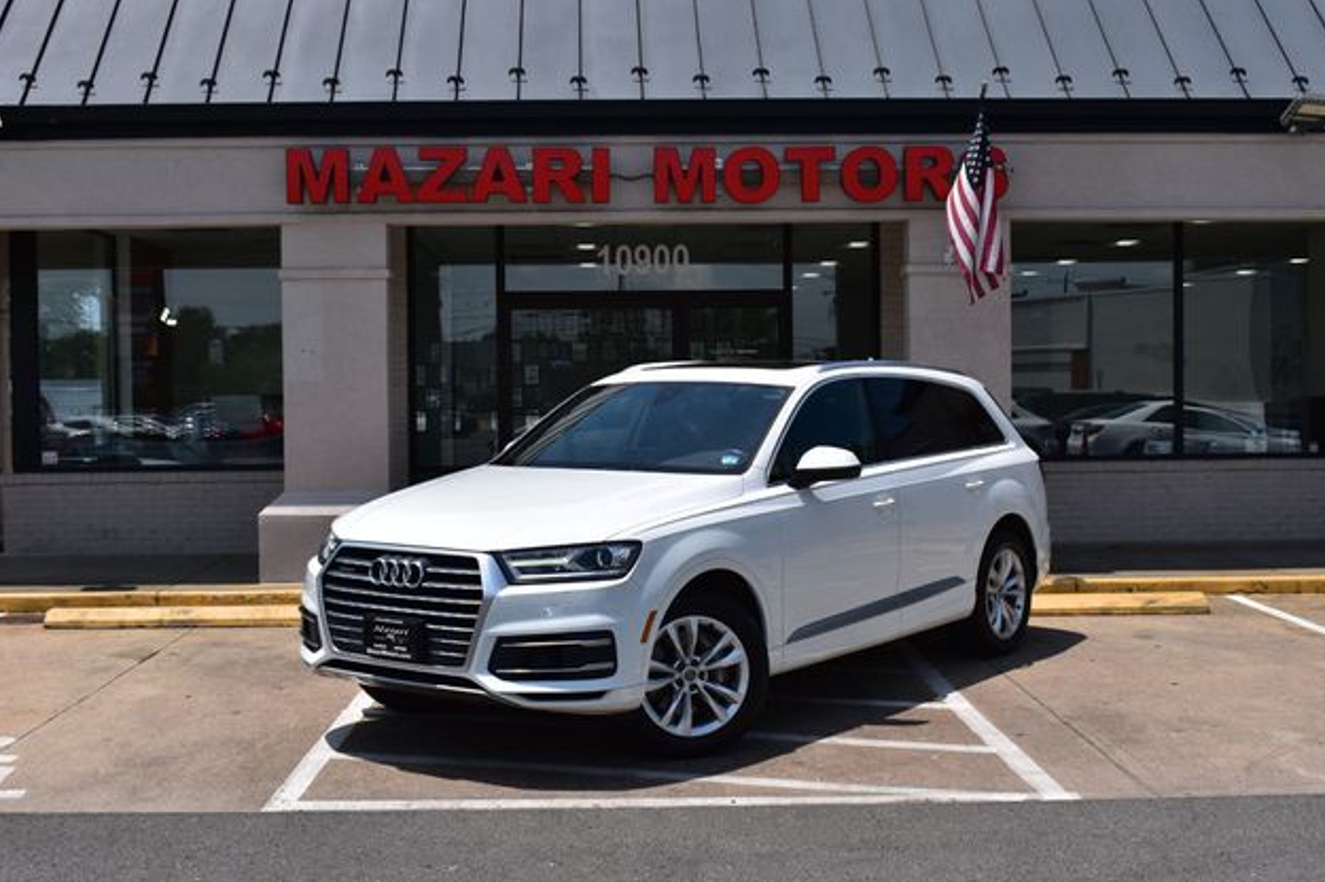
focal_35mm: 45
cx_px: 657
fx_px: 1637
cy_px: 449
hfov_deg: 44.1
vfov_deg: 30.1
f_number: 11
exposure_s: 1/640
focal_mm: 29
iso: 200
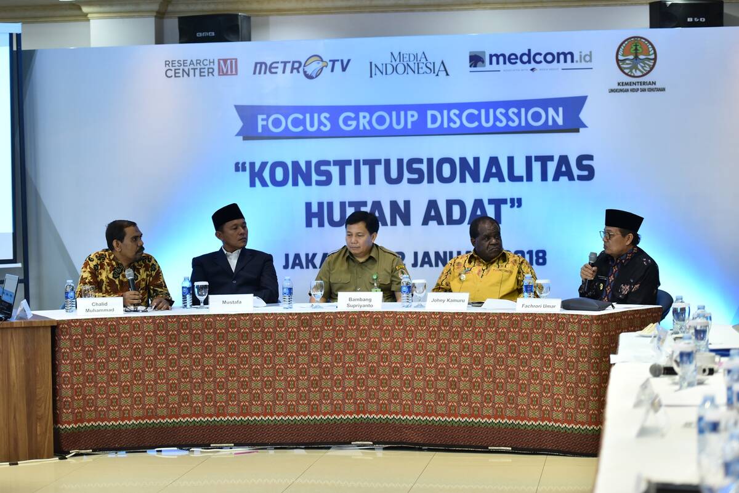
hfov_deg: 22.6
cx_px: 370
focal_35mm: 90
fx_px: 1848
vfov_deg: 15.2
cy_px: 246
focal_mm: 90
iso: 800
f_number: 2.8
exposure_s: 1/100
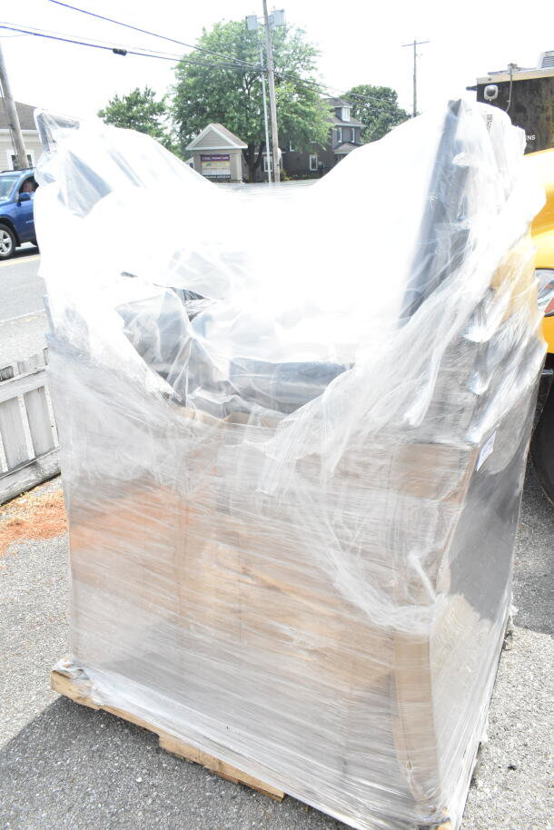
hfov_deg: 48.0
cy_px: 415
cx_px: 277
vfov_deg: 67.4
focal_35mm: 27
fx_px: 623
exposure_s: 1/640
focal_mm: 18
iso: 1600
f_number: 13
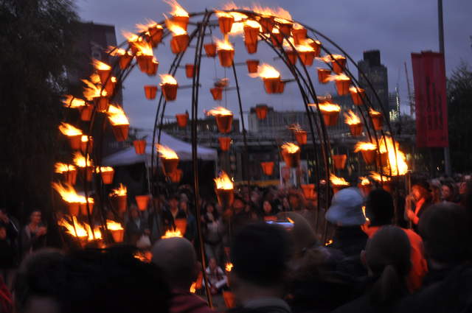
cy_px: 156
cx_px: 236
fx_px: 786
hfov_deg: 33.4
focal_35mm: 60
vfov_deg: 22.6
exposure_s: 1.3
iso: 400
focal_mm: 40
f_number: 22
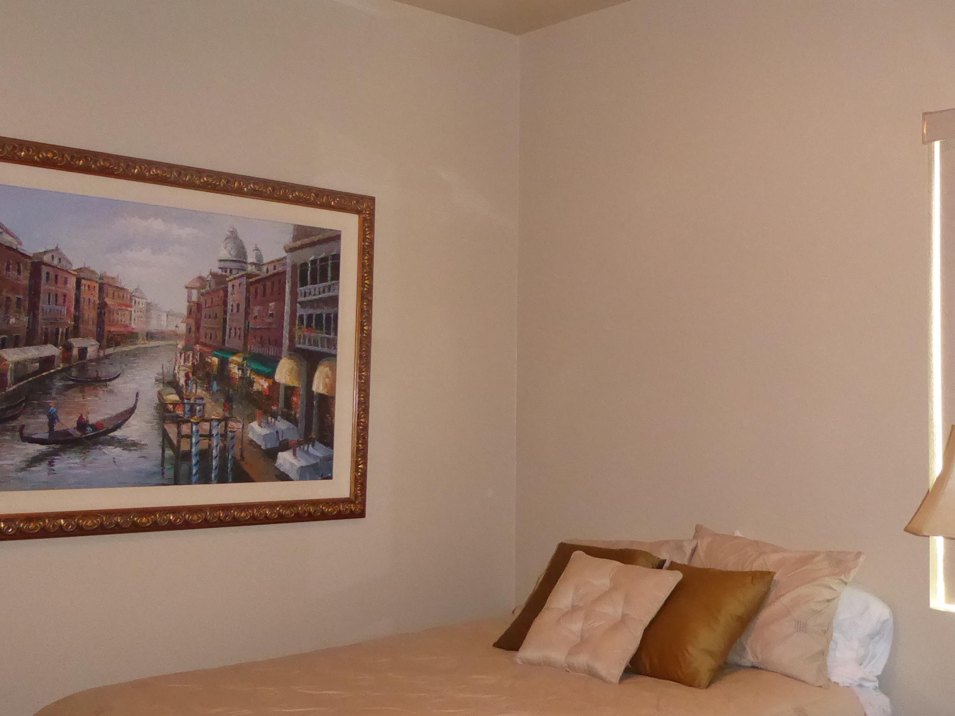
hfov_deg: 43.4
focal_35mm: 43
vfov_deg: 33.6
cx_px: 612
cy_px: 332
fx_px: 1186
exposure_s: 1/60
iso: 800
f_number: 3.5
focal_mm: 5
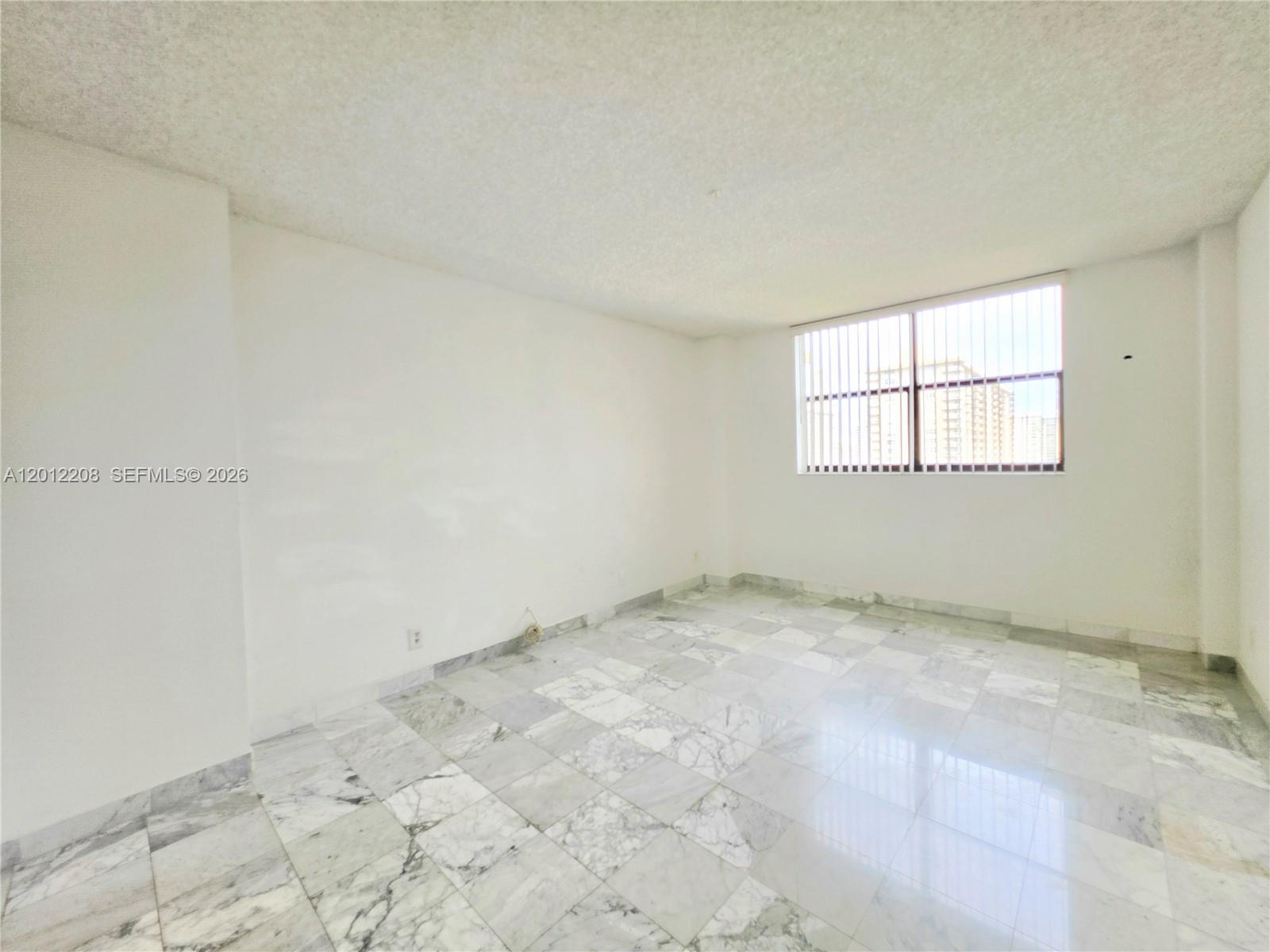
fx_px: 477
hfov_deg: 106.2
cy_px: 476
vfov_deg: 89.9
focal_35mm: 13
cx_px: 635
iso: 16
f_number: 1.9
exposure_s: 1/120
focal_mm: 2.2
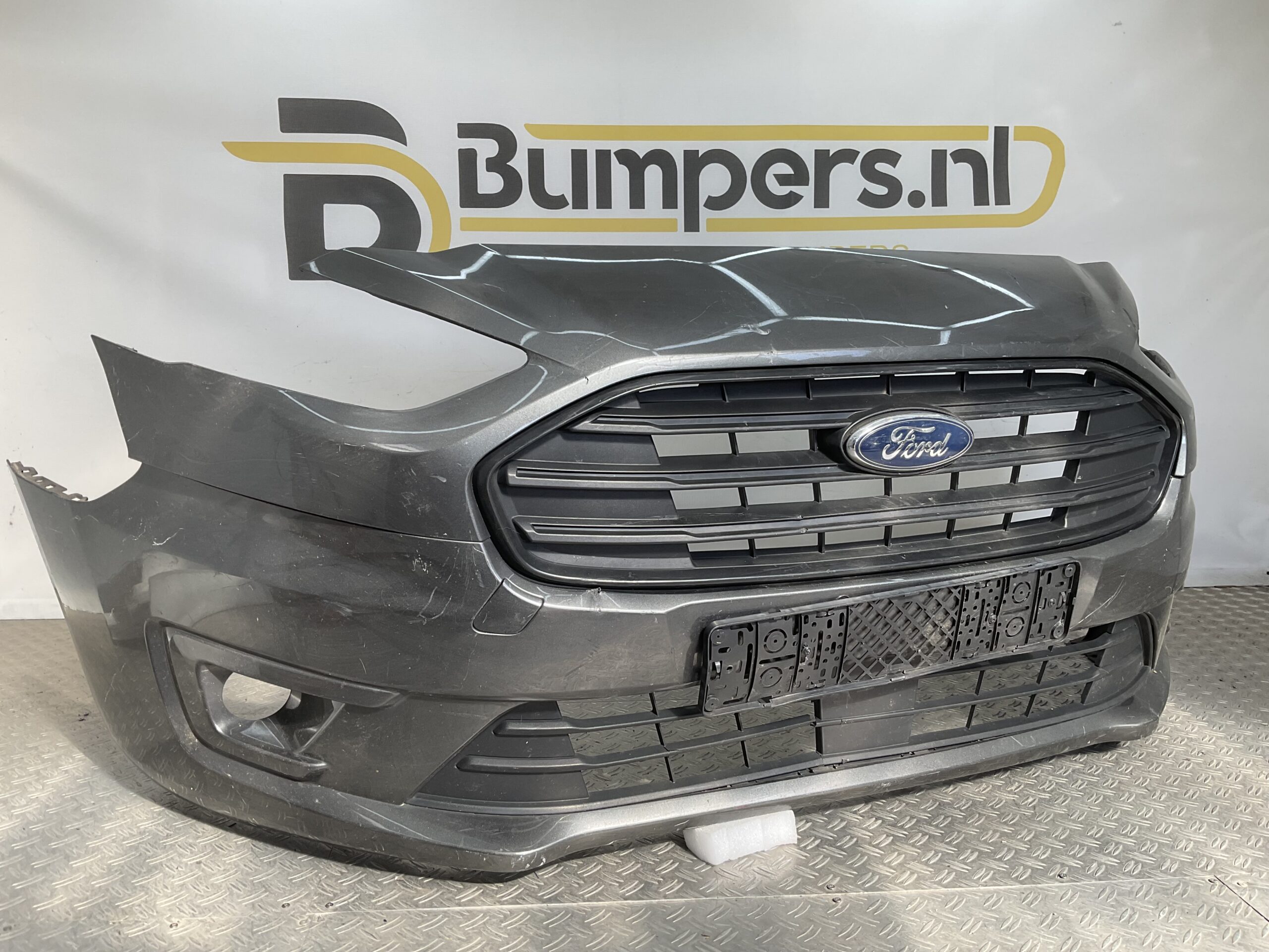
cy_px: 476
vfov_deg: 48.2
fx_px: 1063
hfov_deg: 61.7
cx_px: 634
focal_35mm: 29
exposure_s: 1/251
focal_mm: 3
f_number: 1.8
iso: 16
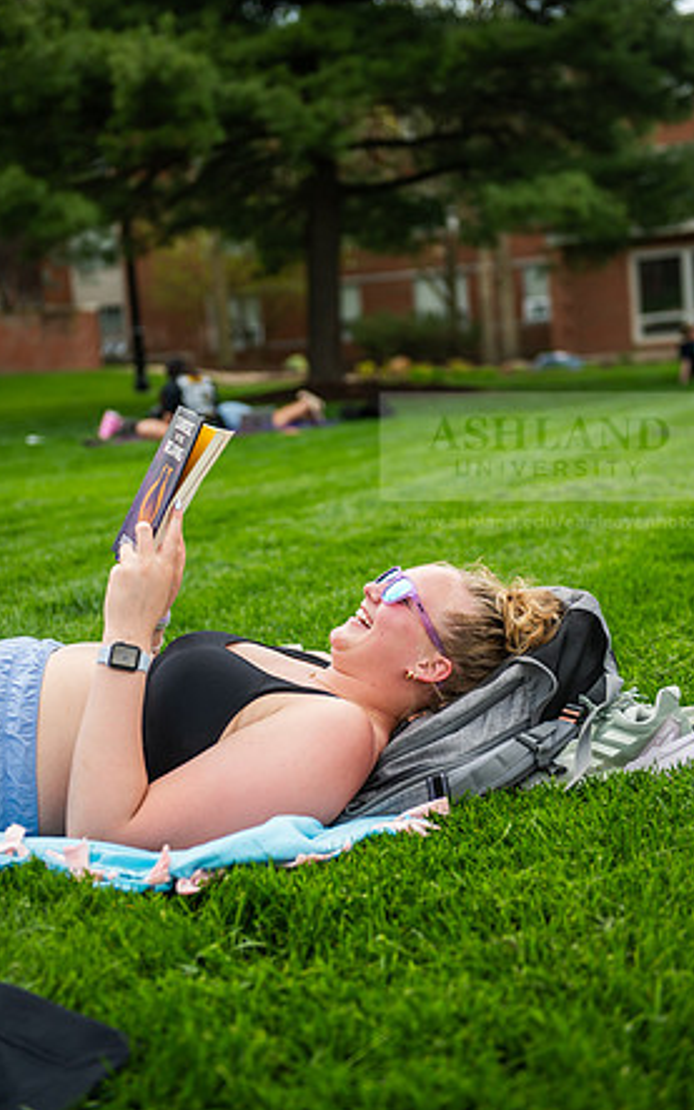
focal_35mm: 58
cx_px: 341
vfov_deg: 35.1
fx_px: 1755
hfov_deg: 22.4
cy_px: 549
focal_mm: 56
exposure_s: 1/320
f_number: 3.2
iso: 80
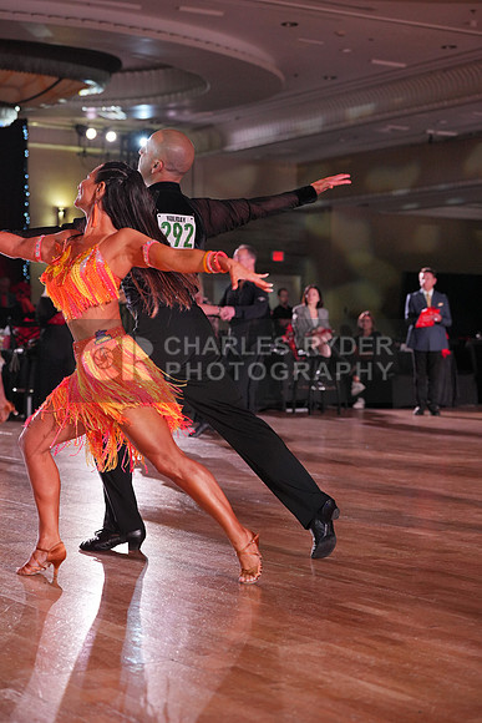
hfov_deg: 19.5
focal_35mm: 70
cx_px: 241
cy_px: 362
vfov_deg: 28.8
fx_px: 1405
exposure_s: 1/500
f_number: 4
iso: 2000
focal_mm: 70
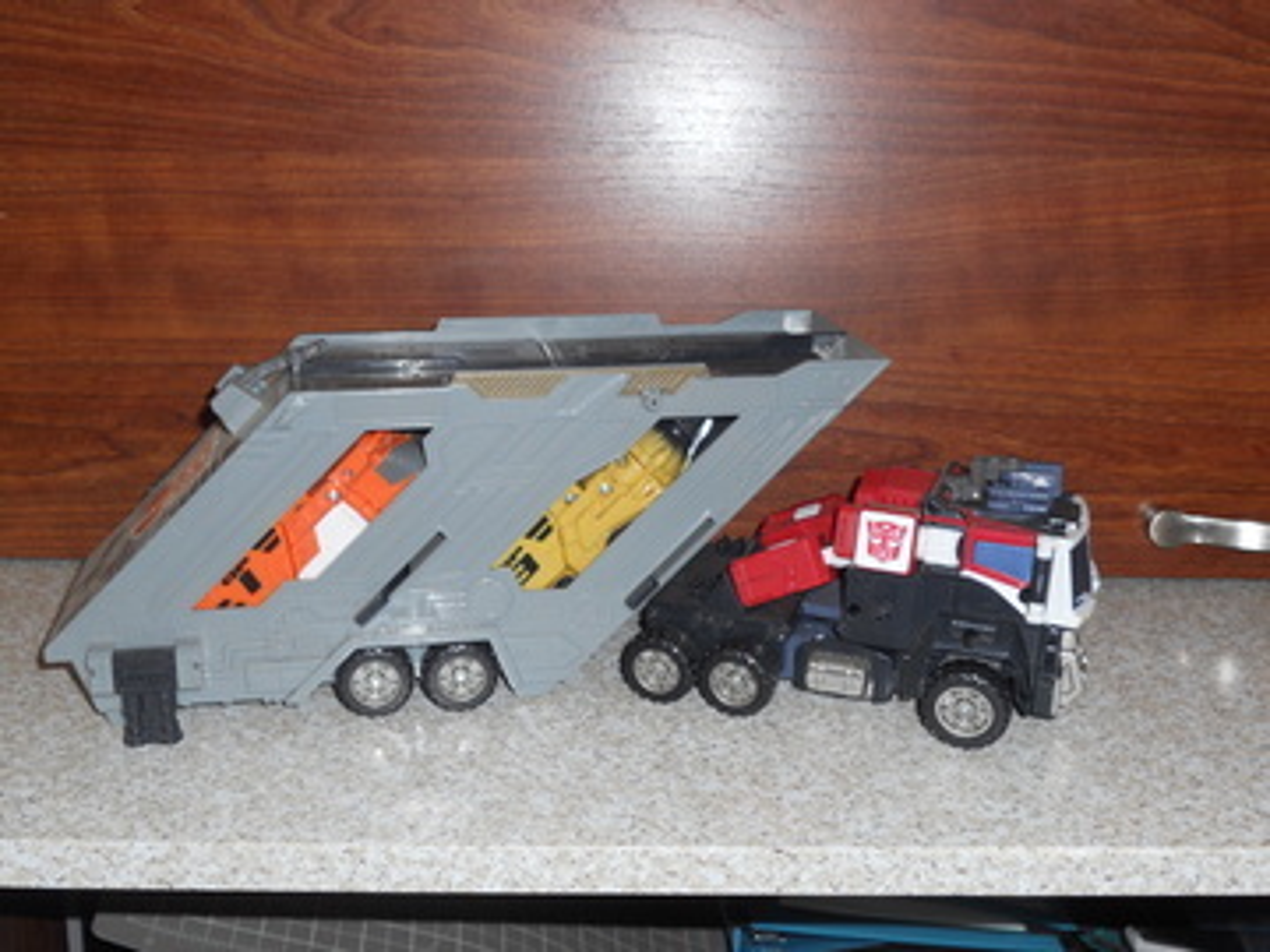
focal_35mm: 38
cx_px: 635
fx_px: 1394
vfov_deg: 37.7
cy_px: 476
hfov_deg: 49.0
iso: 80
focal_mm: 6.9
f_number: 3.9
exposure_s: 1/30
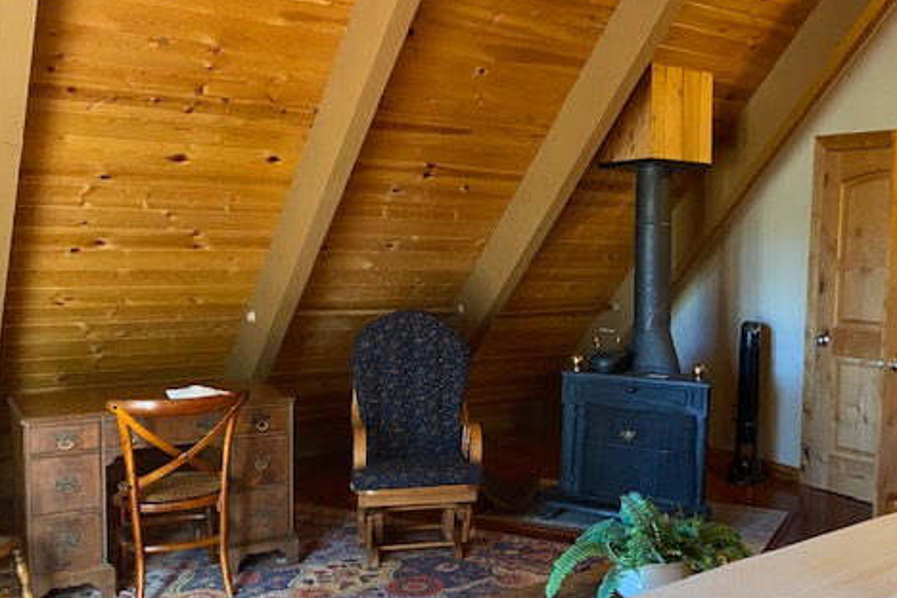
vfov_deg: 35.9
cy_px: 343
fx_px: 922
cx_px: 608
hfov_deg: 50.8
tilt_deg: -6.9
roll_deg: -1.9
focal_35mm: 37
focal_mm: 4.25
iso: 320
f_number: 1.8
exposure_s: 1/40
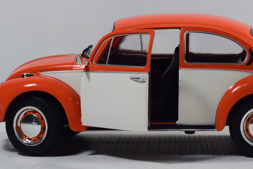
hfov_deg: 18.4
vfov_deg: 12.3
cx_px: 162
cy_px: 62
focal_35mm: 111
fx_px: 780
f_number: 8
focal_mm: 46
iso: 400
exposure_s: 1/50
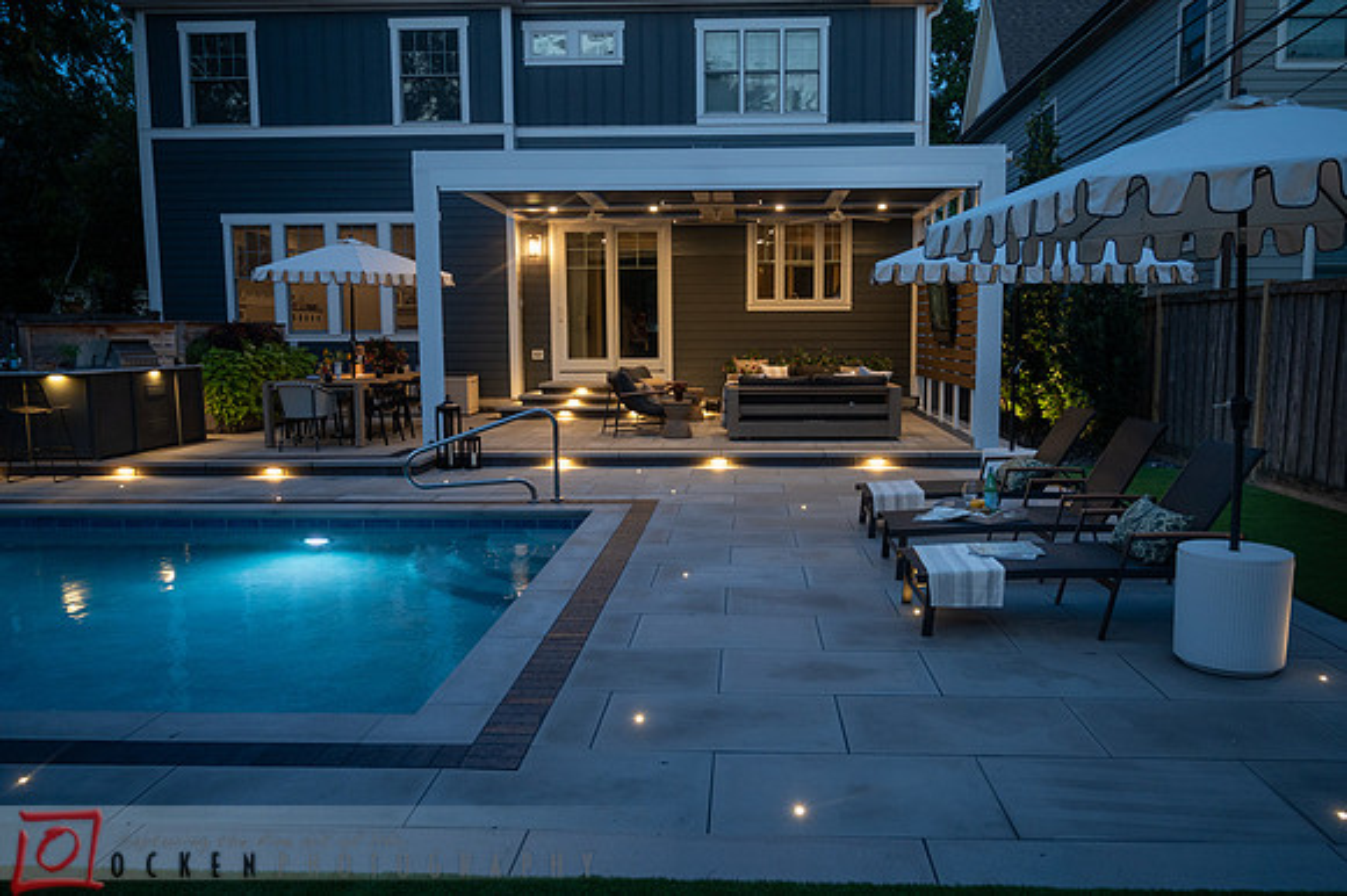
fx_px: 1059
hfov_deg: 64.9
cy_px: 465
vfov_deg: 45.9
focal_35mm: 28
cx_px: 706
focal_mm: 27
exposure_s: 1/60
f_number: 4
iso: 800
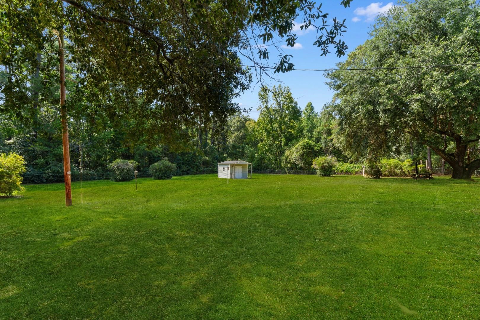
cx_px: 240
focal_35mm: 16
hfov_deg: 96.7
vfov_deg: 73.7
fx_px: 213
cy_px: 160
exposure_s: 1/160
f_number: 6.3
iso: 100
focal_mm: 11
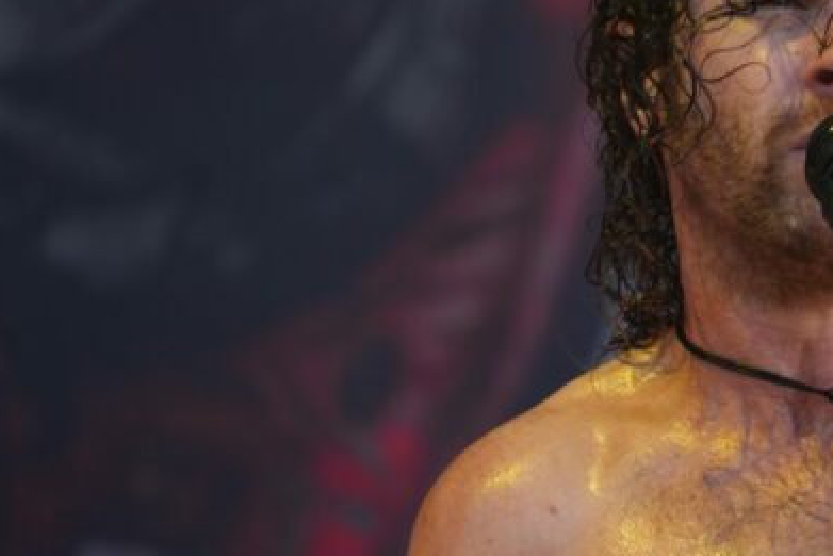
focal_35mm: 577
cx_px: 737
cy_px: 181
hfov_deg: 3.6
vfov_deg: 2.4
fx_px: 13355
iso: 400
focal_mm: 196
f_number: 6.3
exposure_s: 1/320
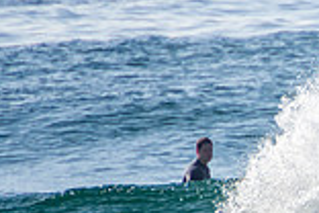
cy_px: 228
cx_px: 577
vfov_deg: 0.6
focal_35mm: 2226
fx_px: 19723
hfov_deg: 0.9
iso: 220
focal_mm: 400
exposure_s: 1/2000
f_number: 5.6
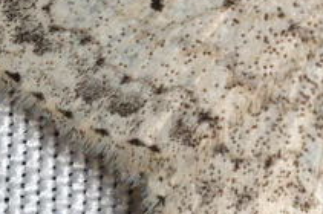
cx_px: 374
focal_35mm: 683
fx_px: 6119
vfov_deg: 2.0
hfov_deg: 3.0
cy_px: 72
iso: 100
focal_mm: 150
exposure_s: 1/250
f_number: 10
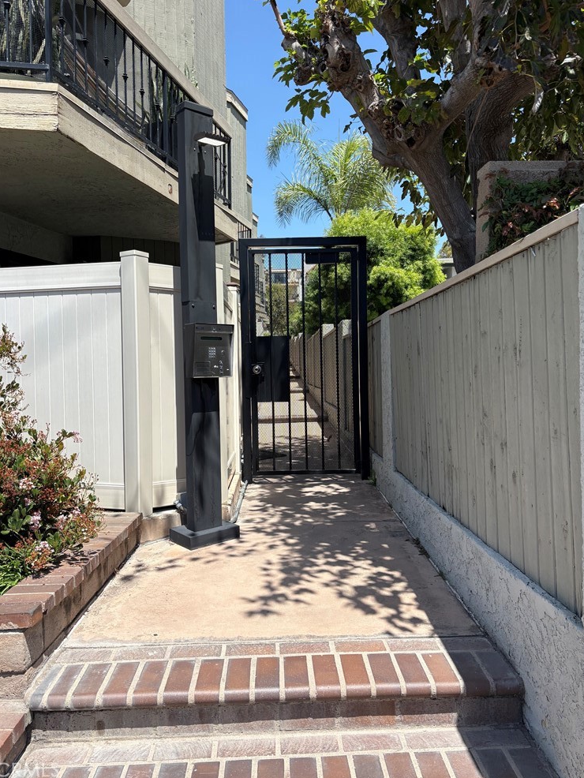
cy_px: 377
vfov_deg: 65.3
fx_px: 607
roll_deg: +0.1
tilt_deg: -1.4
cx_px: 286
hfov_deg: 51.4
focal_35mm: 27
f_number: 1.6
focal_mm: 5.96
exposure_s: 1/2747
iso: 50
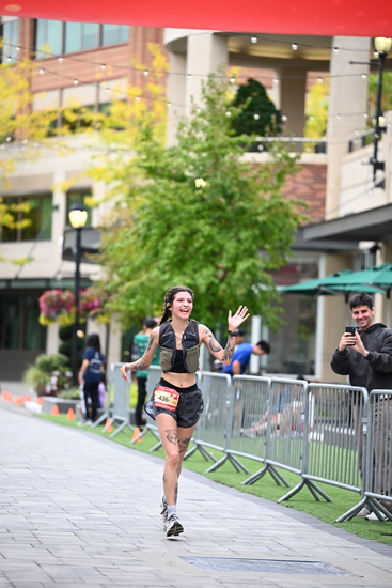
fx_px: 2285
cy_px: 294
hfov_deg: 9.8
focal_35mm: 140
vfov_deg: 14.6
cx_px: 196
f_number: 2.8
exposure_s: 1/1600
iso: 640
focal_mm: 140
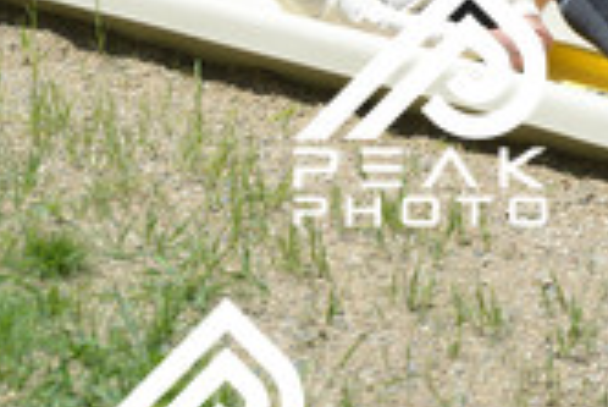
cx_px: 436
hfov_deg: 4.4
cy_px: 72
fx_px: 7961
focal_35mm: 471
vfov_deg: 2.9
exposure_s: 1/1250
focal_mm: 195
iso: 400
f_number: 6.3
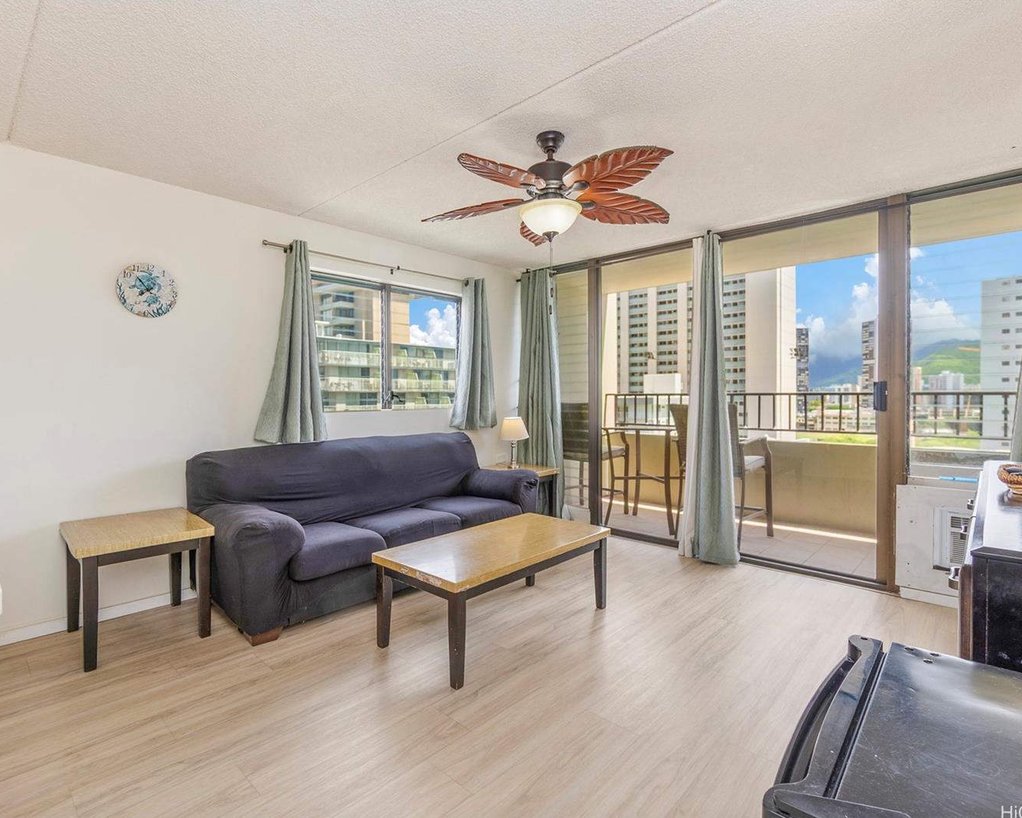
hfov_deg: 89.6
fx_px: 514
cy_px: 409
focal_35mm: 17
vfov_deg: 77.0
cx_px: 498
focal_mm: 10
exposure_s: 1/200
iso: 200
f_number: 8
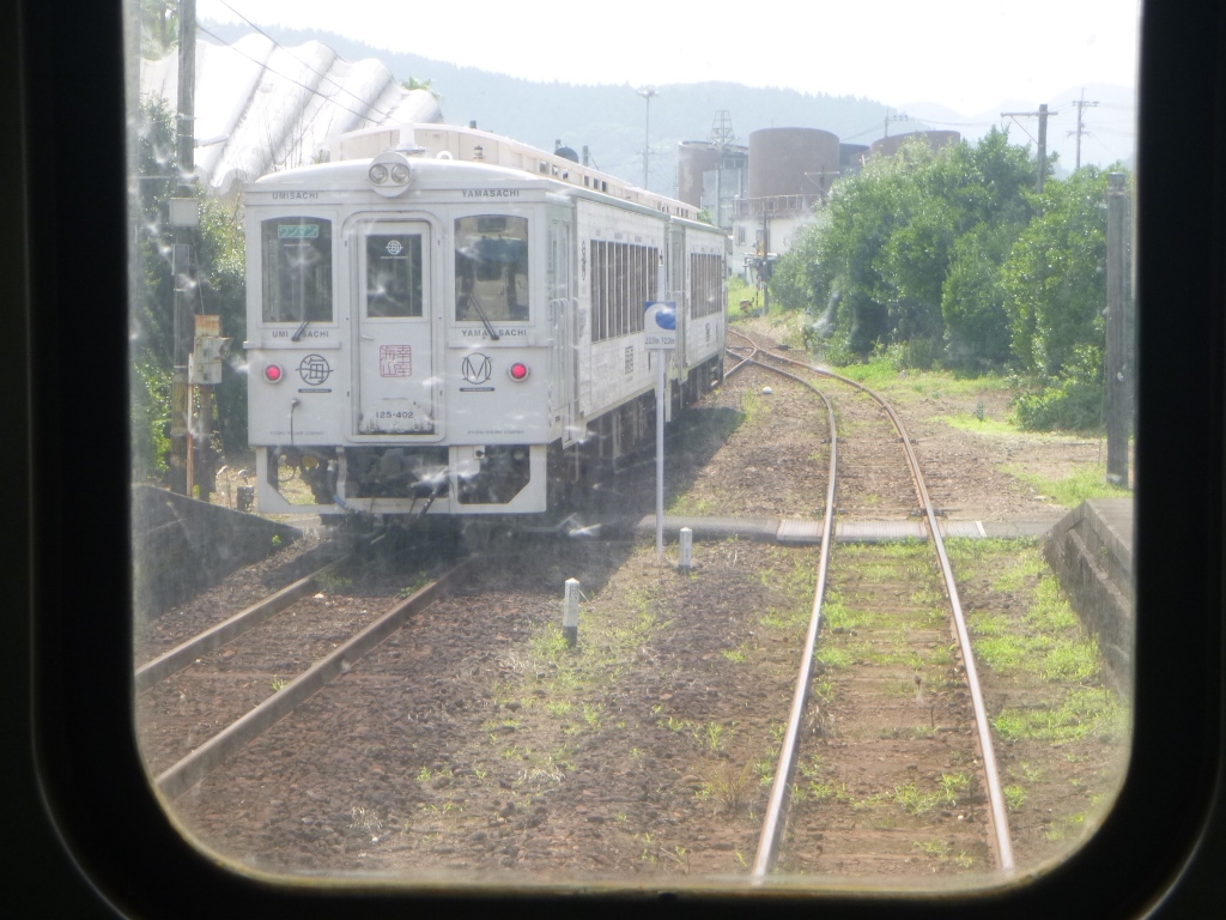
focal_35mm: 85
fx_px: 3010
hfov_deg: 23.0
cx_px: 613
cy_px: 460
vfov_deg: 17.4
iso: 100
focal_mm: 15.3
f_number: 5.7
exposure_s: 1/100
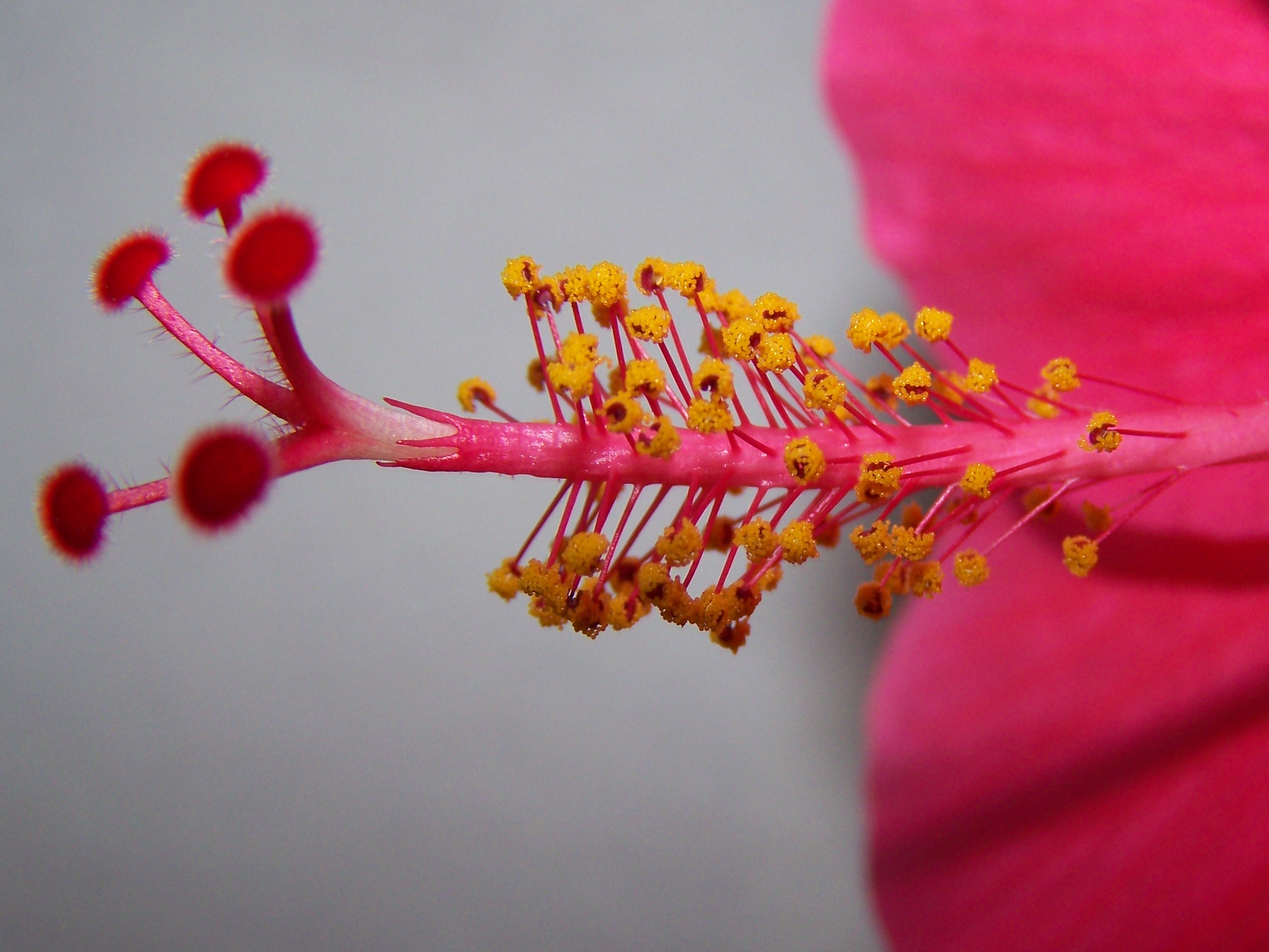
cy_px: 541
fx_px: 1870
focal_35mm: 51
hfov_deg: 37.1
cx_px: 848
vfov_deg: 28.5
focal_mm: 6.3
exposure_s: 1/60
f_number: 2.8
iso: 80
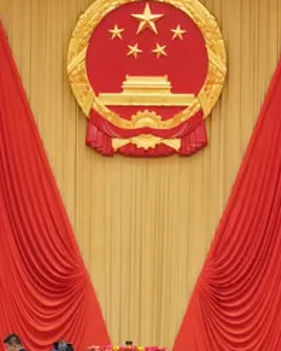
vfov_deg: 6.4
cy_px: 152
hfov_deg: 5.1
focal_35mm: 304
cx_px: 182
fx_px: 3156
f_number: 4
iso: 3200
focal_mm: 100
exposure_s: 1/160
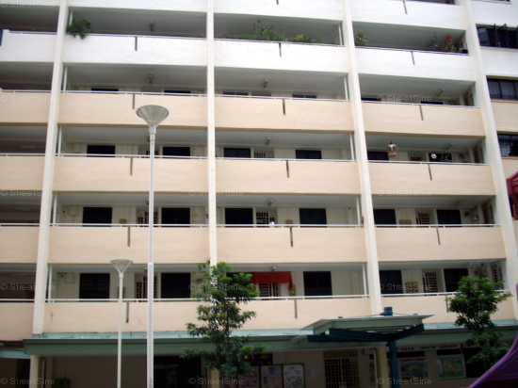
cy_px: 194
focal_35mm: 37
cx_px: 259
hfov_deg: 50.2
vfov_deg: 38.6
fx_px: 553
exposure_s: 1/80
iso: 80
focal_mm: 6.2
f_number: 2.8
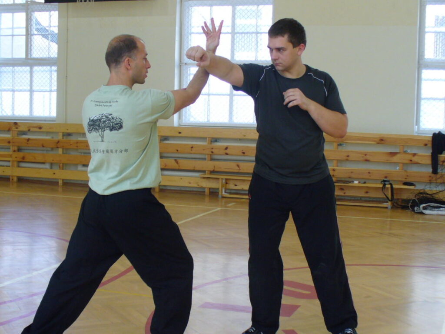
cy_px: 167
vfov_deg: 25.7
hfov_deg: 33.8
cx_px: 222
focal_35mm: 57
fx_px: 733
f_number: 2.9
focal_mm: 7
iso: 100
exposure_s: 1/60
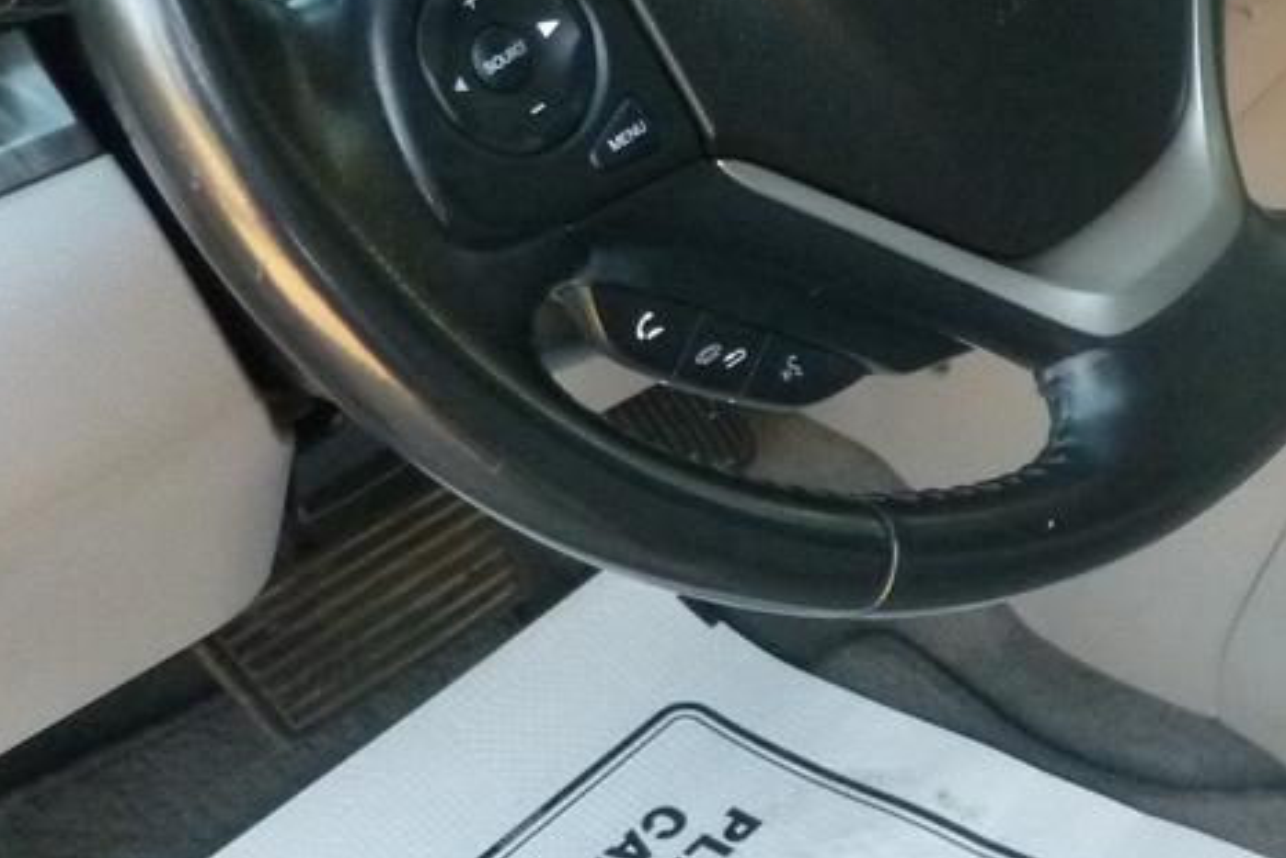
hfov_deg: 22.3
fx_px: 2858
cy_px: 353
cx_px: 1733
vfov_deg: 17.1
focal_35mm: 80
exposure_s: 1/60
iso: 400
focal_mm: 5
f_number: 3.3
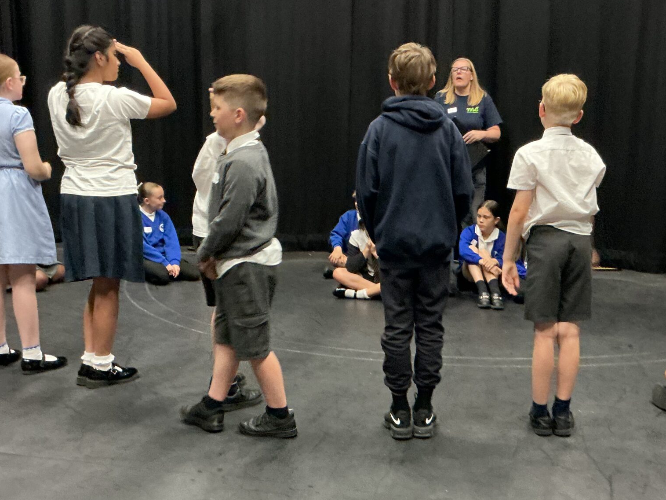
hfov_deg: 38.8
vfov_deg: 29.6
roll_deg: -0.5
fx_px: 943
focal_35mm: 49
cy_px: 277
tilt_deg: -12.4
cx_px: 393
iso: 400
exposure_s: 1/30
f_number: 1.8
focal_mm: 3
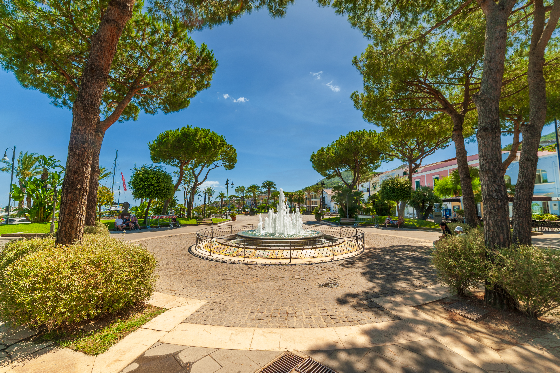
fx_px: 218
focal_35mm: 14
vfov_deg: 81.1
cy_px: 186
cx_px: 280
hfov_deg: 104.3
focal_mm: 14
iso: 200
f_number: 9
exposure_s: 1/320
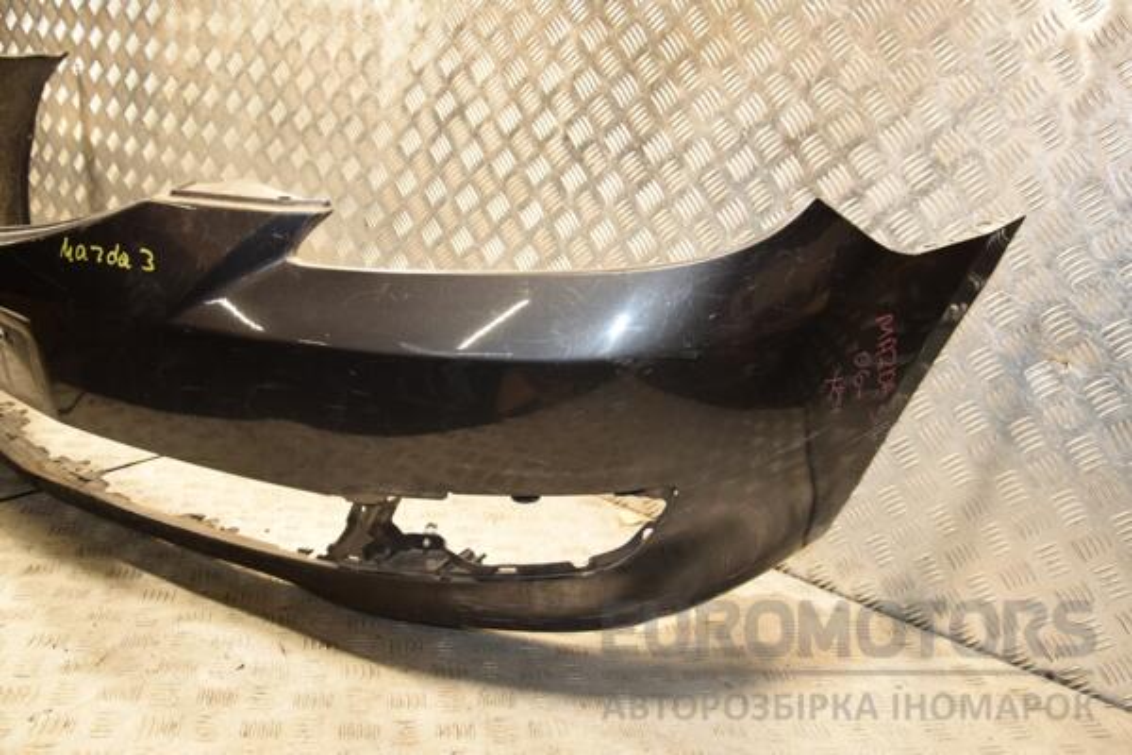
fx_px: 1038
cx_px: 566
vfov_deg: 40.0
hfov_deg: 57.2
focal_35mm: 33
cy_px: 378
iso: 800
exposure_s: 1/125
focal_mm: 22
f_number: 5
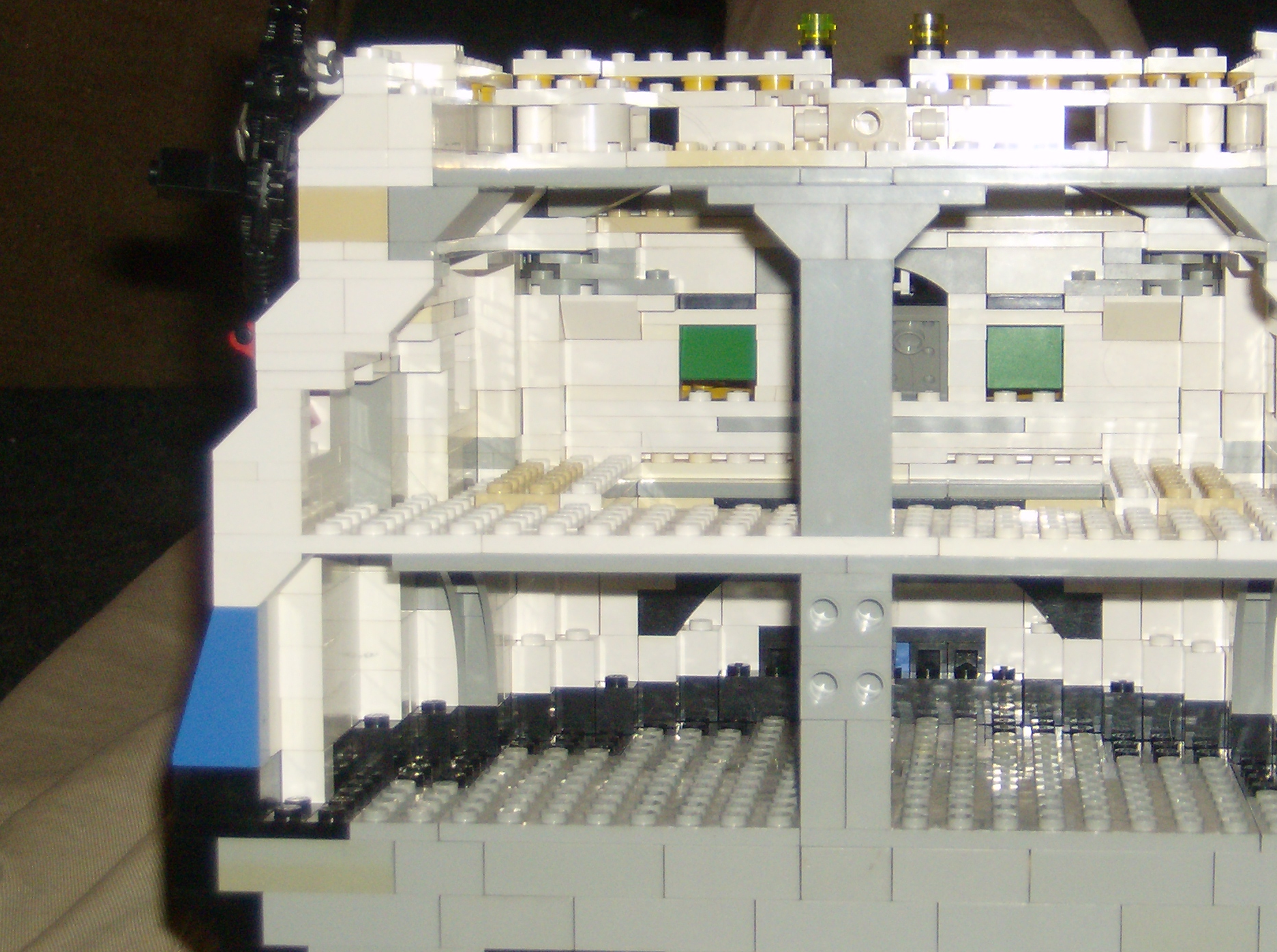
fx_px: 2834
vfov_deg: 19.0
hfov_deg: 25.3
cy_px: 344
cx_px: 836
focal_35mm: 77
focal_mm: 9.3
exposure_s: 1/82.2
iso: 200
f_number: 3.4
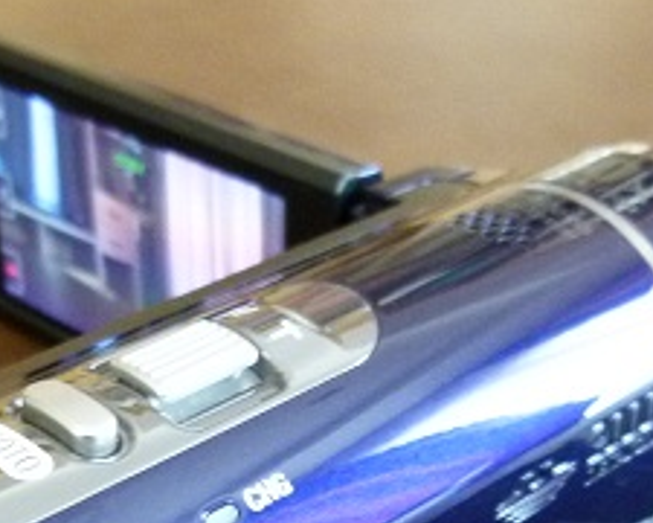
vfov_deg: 19.3
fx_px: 1449
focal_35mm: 75
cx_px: 319
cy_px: 629
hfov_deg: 25.4
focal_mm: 4.5
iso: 400
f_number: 2.8
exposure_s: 1/8
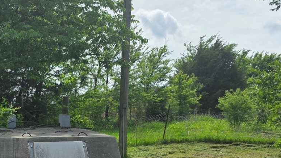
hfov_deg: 32.8
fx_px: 462
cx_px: 50
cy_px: 183
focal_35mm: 62
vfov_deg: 18.5
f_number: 1.7
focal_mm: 6.3
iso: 64
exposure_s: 1/7944
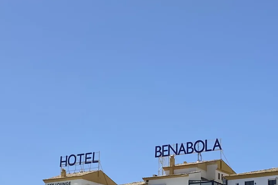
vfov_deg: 14.0
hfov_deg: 20.9
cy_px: 150
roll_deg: -0.7
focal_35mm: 97
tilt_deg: +13.9
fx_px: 749
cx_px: 192
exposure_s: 1/4115
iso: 32
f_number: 1.8
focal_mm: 4.25
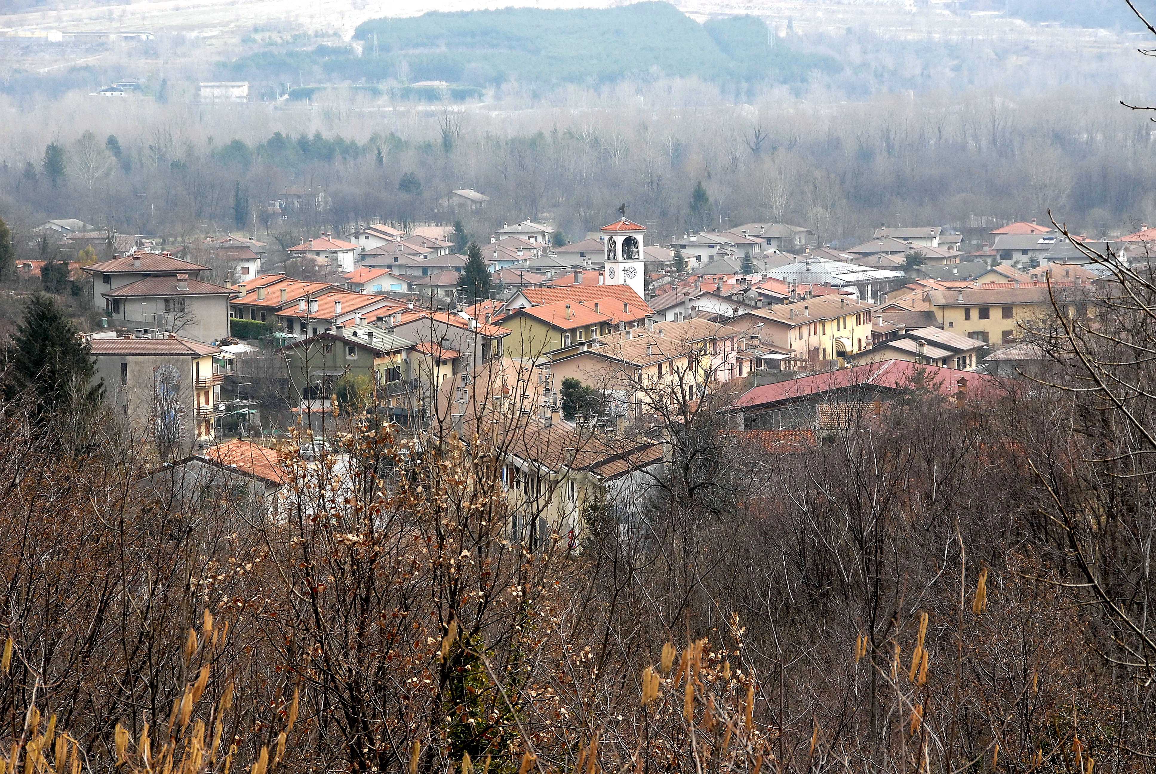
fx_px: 5064
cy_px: 387
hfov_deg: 13.0
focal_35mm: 158
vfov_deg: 8.7
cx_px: 578
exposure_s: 1/160
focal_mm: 105
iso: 450
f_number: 11
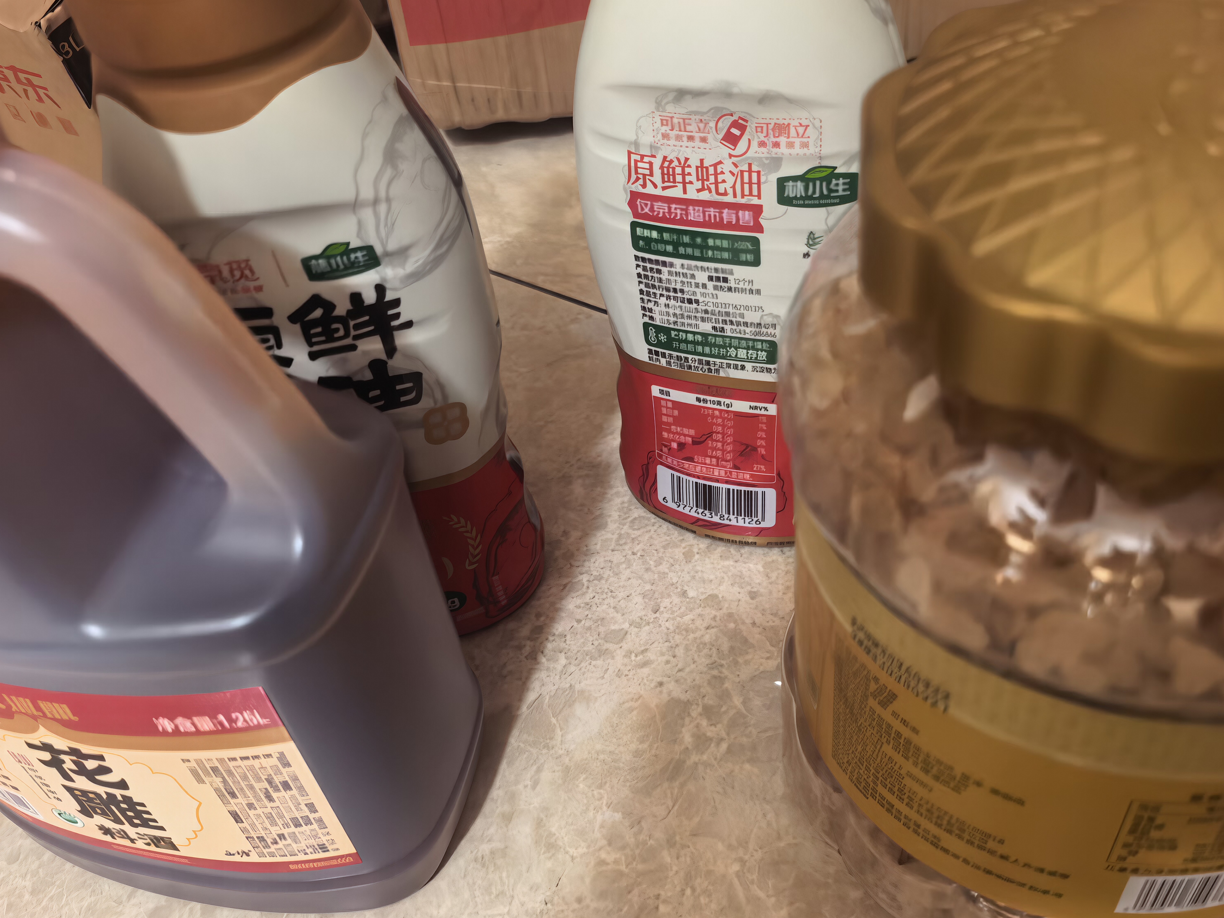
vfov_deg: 42.9
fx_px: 1167
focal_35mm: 33
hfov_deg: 55.3
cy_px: 453
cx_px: 626
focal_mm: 6.98
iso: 3200
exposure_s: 1/100
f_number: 1.4
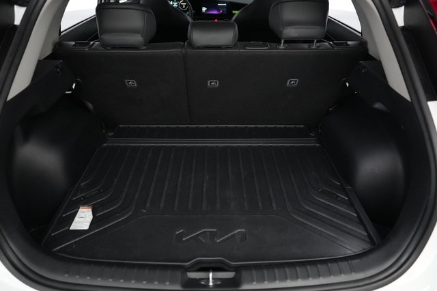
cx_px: 218
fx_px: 291
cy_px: 146
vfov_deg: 53.1
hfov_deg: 73.8
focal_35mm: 24
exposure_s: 1/320
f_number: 2.8
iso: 6400
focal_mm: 24
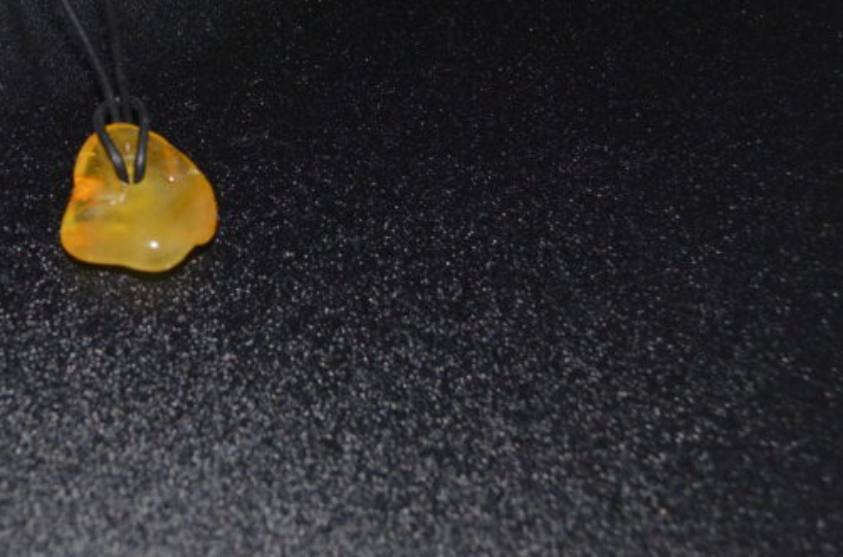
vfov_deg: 13.8
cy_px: 128
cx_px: 158
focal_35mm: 98
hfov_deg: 20.6
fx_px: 2289
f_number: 4.8
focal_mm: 32
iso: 1250
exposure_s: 1/60
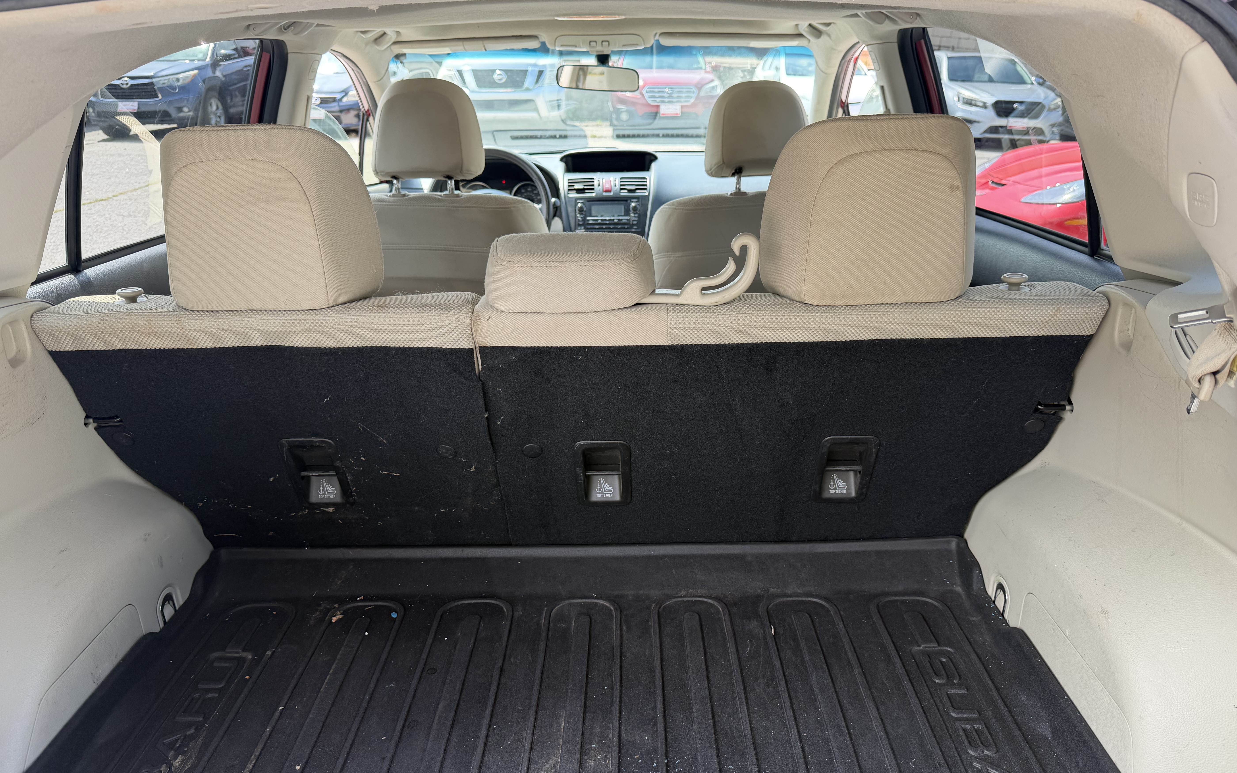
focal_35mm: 26
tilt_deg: -22.5
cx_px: 625
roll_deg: -4.6
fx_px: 877
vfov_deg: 47.5
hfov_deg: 70.4
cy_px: 427
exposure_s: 1/281
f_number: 1.78
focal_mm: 6.76
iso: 80
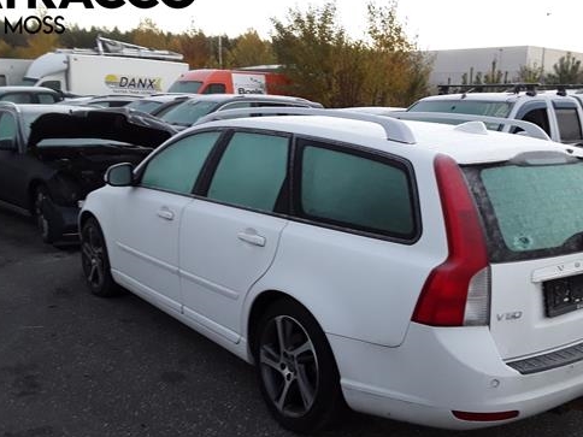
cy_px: 256
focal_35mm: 37
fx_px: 623
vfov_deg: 38.5
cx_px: 352
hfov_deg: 49.8
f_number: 1.9
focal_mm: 2.91
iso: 64
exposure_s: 1/50
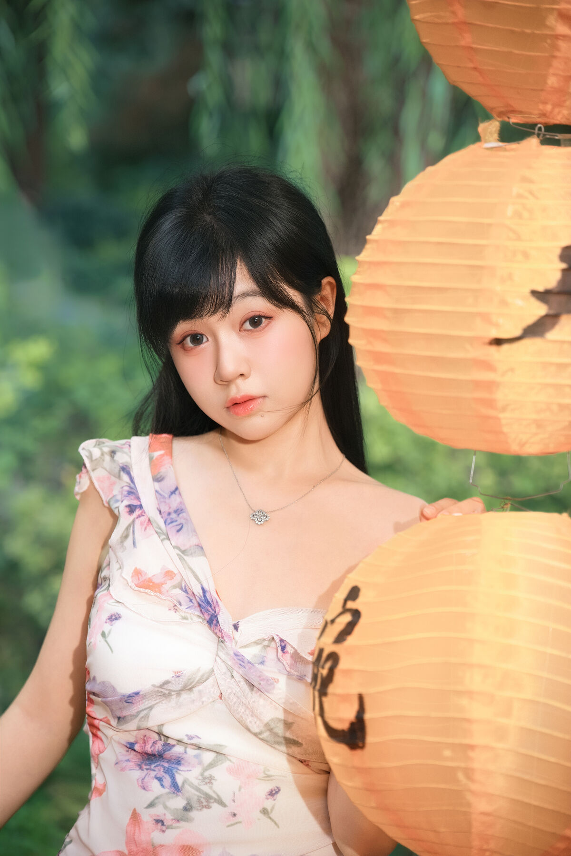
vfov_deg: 19.8
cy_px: 428
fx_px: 2448
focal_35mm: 103
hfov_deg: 13.3
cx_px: 286
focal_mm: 103
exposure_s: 1/125
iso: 640
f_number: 4
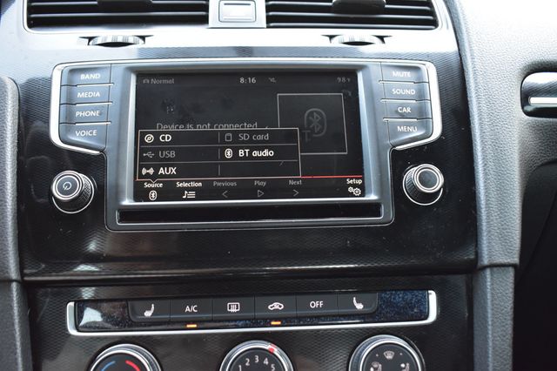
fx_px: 580
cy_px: 186
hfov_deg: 51.3
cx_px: 278
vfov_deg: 35.5
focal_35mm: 38
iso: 1600
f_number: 5.6
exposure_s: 1/15
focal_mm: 25
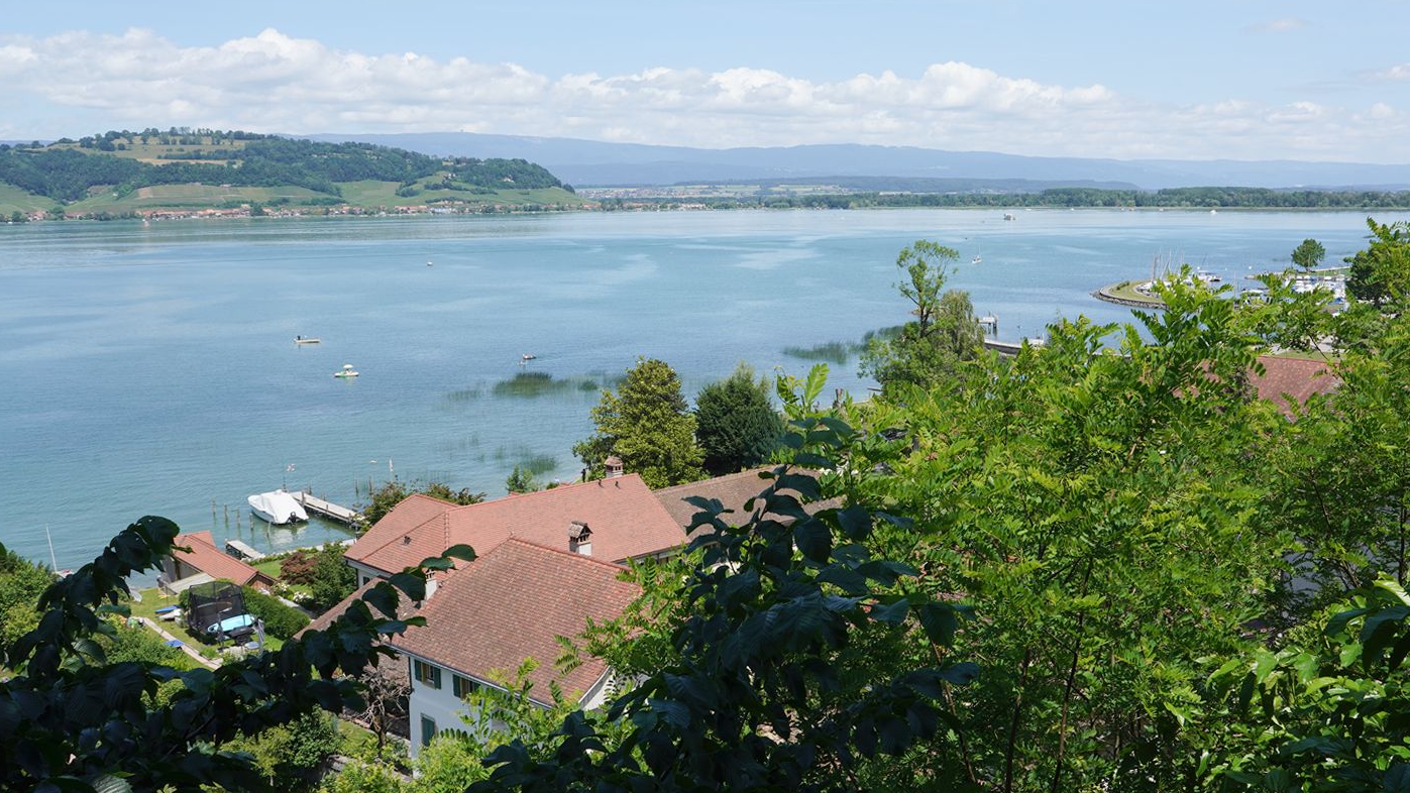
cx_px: 789
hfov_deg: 55.1
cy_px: 370
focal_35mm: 36
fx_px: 1346
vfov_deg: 32.8
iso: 100
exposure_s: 1/100
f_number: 14
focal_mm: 24
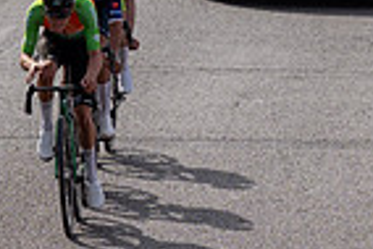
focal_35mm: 699
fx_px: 7250
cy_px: -156
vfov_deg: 2.0
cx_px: 76
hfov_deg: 2.9
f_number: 4.5
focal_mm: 144
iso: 160
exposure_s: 1/1000
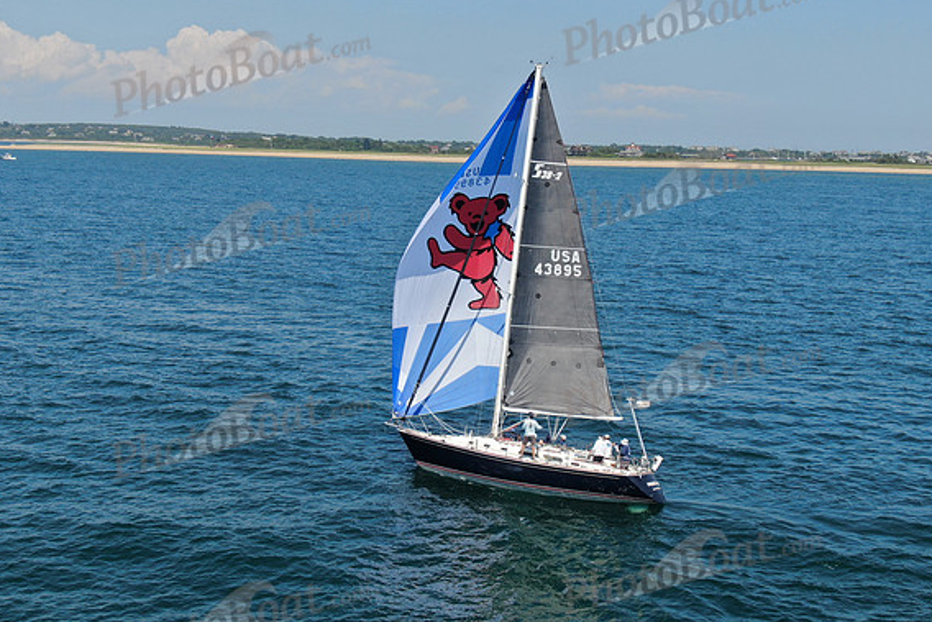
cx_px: 468
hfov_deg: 38.9
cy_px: 309
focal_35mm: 51
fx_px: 1321
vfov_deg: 26.5
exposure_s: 1/800
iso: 100
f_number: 3.8
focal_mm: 8.6
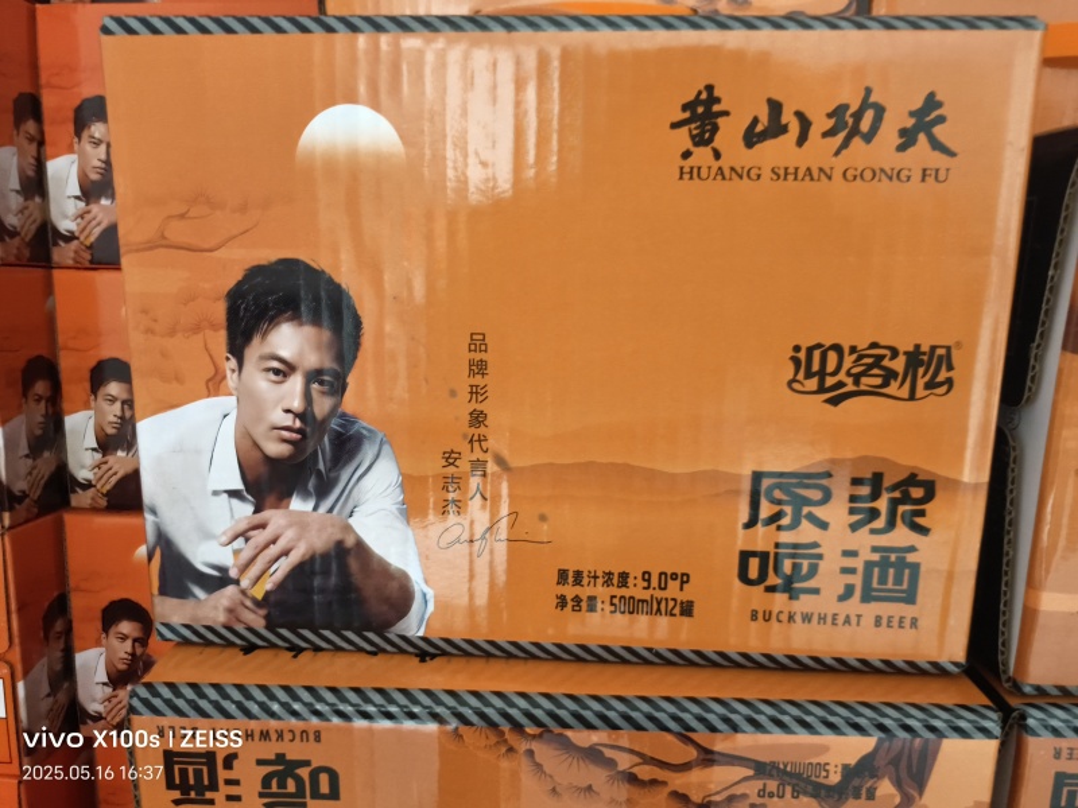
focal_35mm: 23
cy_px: 404
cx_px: 539
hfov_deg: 73.9
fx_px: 716
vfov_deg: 58.9
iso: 2377
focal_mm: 5.6
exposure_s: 1/33.3
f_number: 1.57
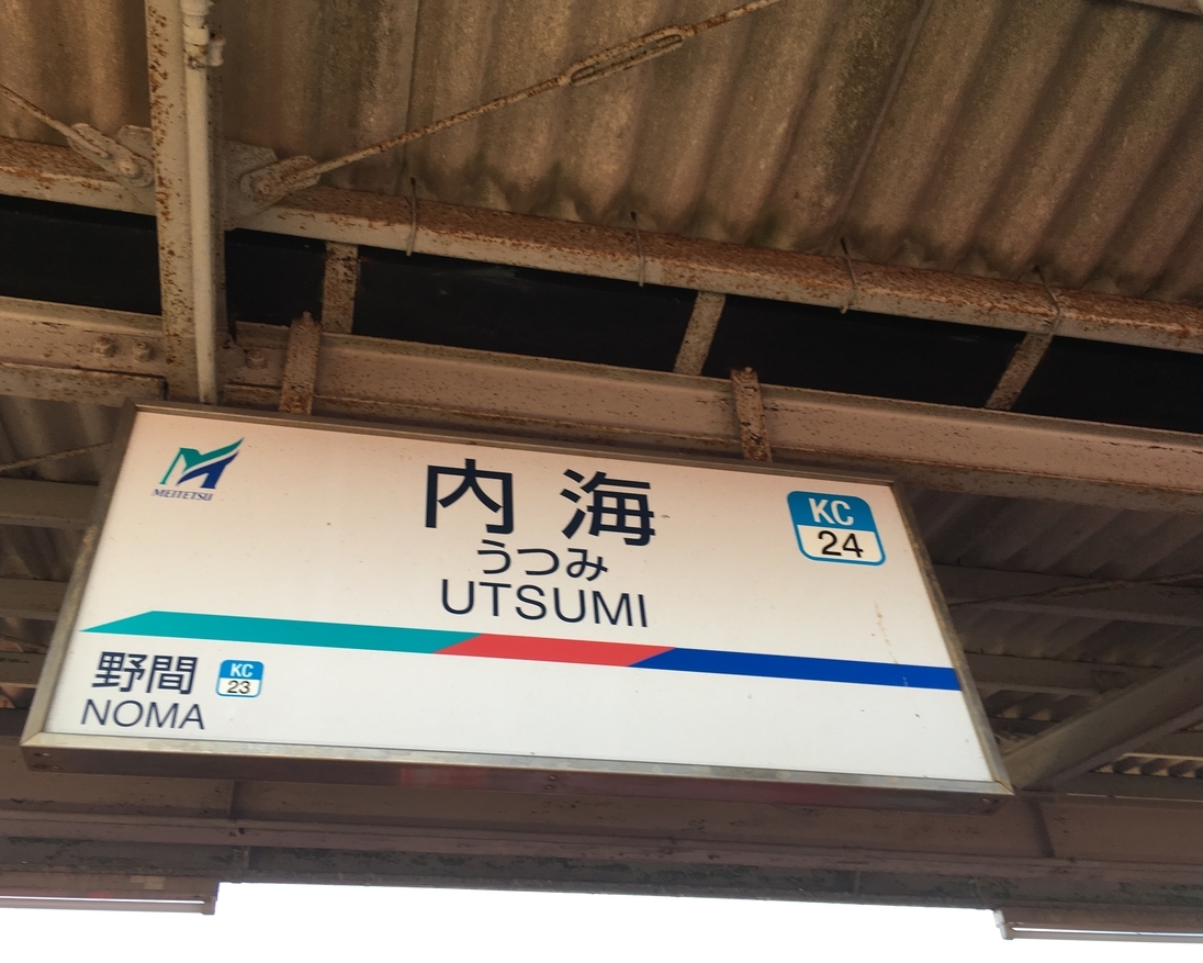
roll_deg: +1.8
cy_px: 474
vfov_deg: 47.1
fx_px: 1104
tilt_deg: +39.3
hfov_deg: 57.1
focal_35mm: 31
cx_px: 570
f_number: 2.2
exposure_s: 1/120
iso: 25
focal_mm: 4.15
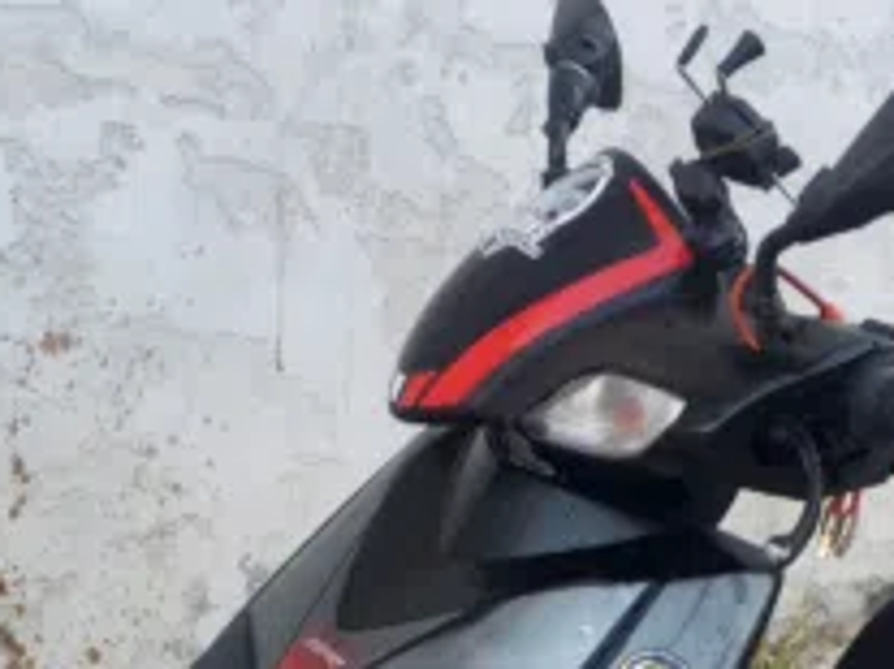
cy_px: 915
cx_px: 579
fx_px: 1833
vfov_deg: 18.9
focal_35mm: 71
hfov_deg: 27.3
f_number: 1.6
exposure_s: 1/50
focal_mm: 4.09
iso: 198
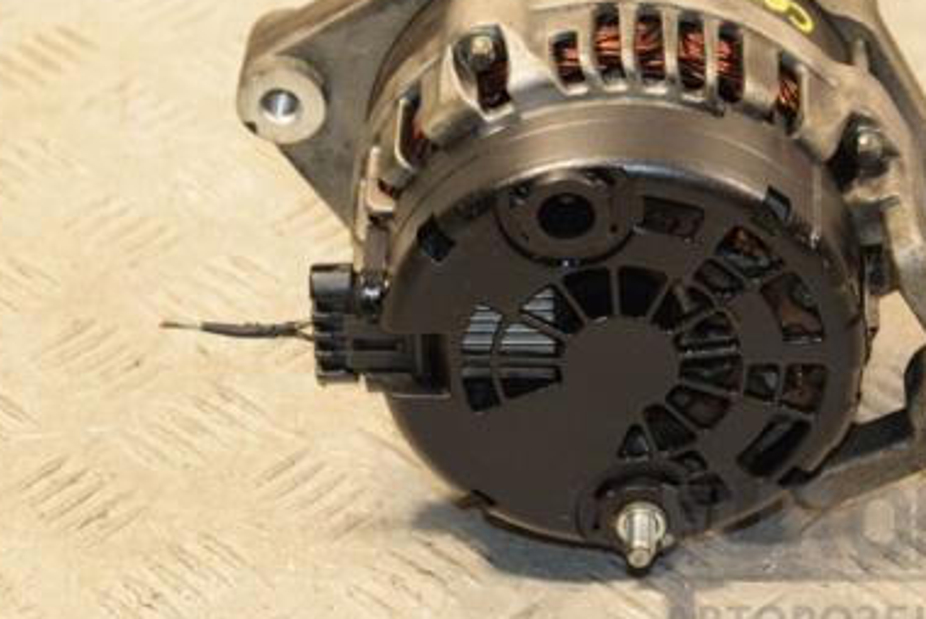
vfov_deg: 11.2
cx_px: 617
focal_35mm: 123
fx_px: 3166
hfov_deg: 16.6
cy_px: 197
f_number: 5
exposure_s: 1/160
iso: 800
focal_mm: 52
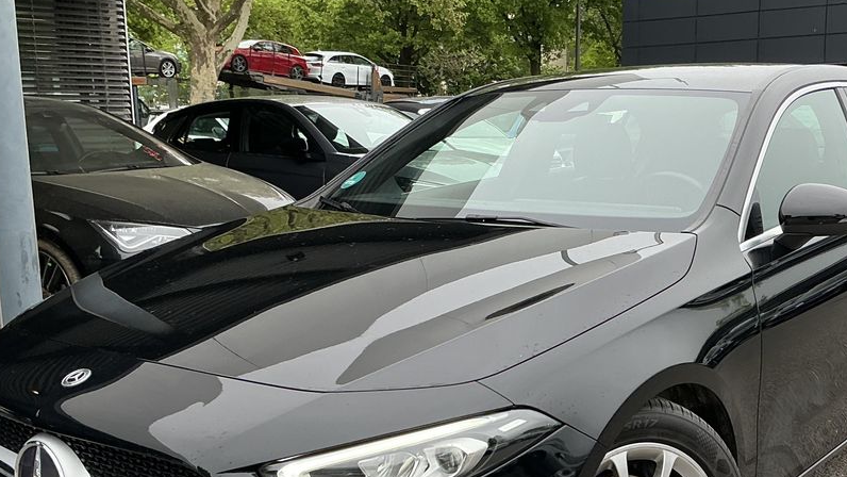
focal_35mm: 46
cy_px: 349
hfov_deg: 44.2
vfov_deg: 25.7
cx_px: 528
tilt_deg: -6.7
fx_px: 1033
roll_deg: +1.1
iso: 20
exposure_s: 1/233
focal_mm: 3
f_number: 1.8
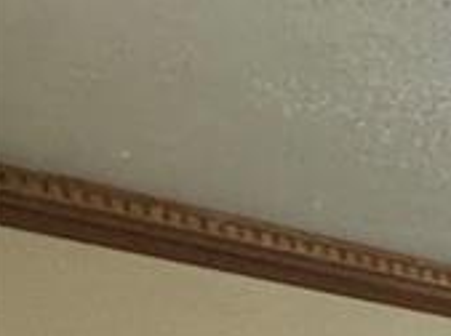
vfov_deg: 12.6
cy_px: 851
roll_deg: +0.4
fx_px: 1105
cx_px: 1350
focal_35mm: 85
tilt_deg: -6.6
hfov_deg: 11.6
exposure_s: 1/60
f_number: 2.2
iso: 500
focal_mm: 2.22
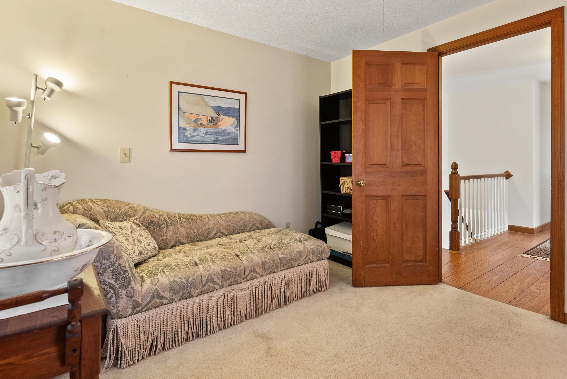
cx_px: 269
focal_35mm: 18
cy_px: 183
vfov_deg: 67.4
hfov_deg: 89.9
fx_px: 284
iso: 320
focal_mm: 17
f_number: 7.1
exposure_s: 1/2
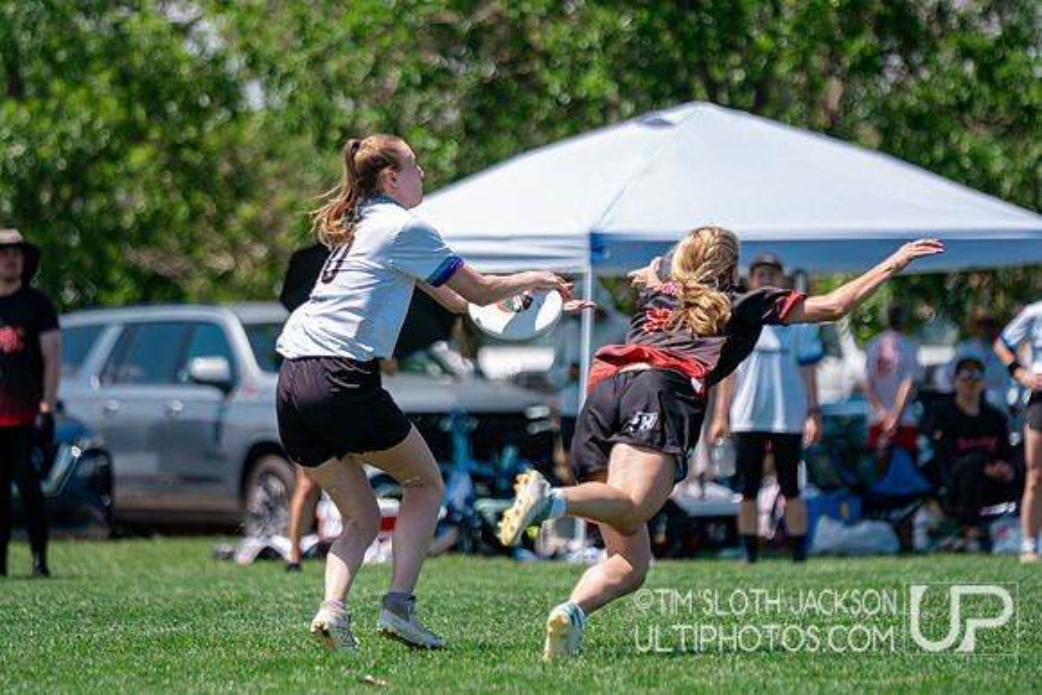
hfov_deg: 6.7
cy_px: 307
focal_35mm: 309
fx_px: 8933
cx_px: 517
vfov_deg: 4.5
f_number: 2.8
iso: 250
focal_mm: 200
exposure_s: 1/3200
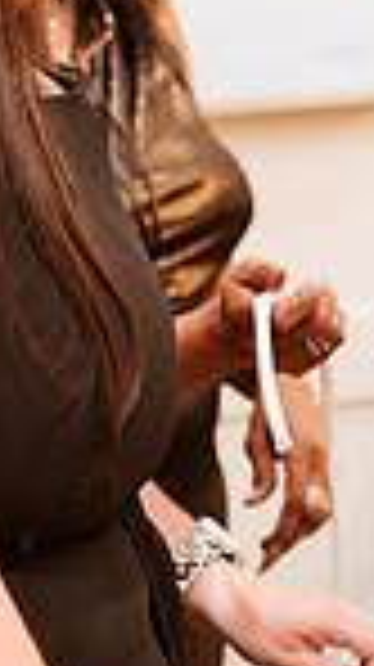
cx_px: 275
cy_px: 16
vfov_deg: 14.7
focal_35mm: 144
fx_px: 2545
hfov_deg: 8.4
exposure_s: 1/400
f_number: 1.8
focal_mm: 35
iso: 1250
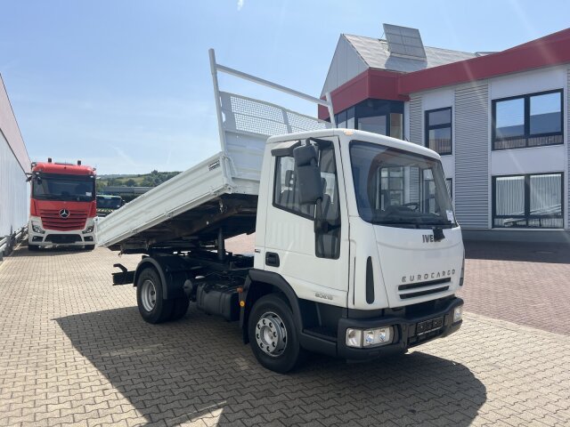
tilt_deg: +1.6
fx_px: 428
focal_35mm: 26
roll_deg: -0.4
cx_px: 285
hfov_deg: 67.3
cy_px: 214
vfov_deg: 53.1
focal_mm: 5.7
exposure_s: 1/5076
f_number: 1.5
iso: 50
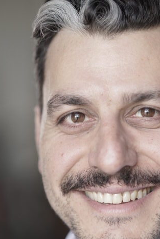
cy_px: 185
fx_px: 1159
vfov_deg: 11.8
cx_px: 120
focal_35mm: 174
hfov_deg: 7.9
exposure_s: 1/250
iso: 400
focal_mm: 85
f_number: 2
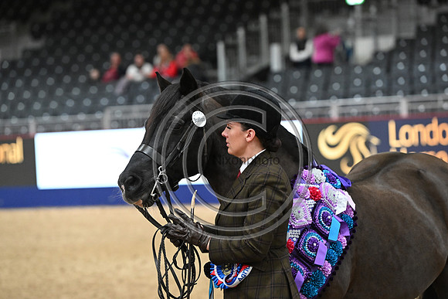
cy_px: 150
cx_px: 224
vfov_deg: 7.9
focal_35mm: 175
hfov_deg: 11.7
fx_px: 2178
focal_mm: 175
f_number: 4.5
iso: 6400
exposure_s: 1/500
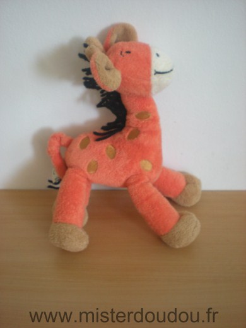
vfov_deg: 49.0
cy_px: 164
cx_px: 123
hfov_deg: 37.7
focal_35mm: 38
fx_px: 360
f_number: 3.1
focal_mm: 6.3
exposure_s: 1/17.3
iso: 200
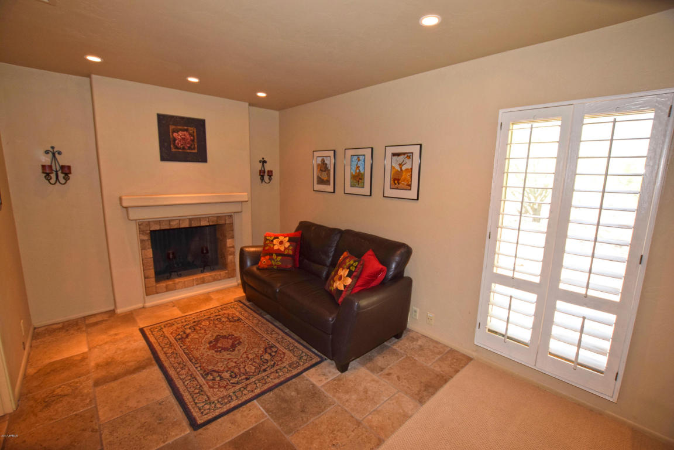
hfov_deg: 100.4
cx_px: 337
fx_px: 281
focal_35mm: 15
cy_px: 225
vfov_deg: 77.3
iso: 800
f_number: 5
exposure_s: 1/100
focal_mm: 10
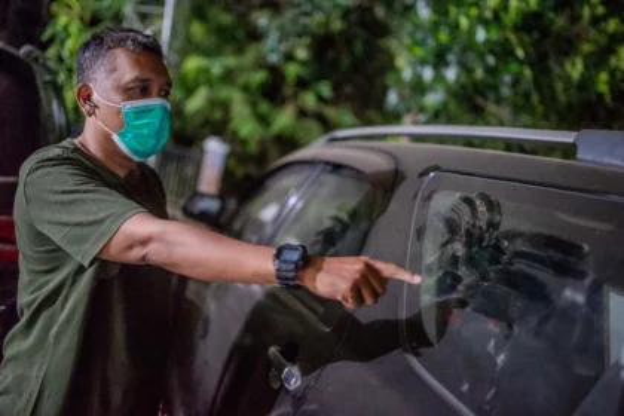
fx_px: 607
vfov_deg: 37.9
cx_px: 312
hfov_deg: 54.4
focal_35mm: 35
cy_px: 208
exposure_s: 1/30
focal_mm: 35
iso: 22807
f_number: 1.4
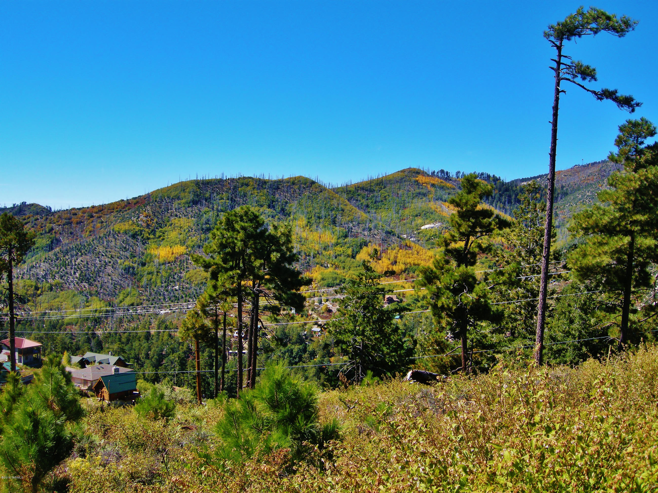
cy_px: 246
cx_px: 329
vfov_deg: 40.7
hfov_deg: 52.6
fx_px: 665
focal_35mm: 35
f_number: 4.8
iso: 64
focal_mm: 7.5
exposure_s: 1/243
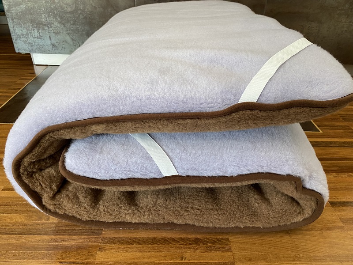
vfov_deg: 53.1
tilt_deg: -31.9
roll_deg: -2.9
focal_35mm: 26
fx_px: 265
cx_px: 176
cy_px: 132
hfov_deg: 67.3
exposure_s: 1/91
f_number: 1.8
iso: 125
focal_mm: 4.25
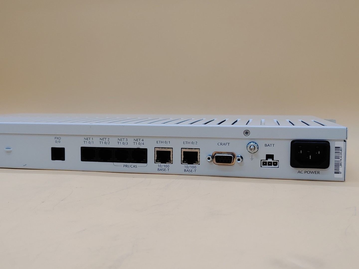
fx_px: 373
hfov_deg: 51.4
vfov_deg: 39.7
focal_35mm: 36
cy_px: 134
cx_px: 180
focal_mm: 4.36
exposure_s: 1/190
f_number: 1.8
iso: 50
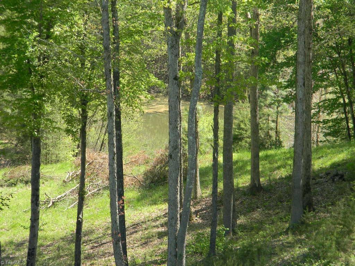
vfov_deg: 8.1
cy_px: 133
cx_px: 178
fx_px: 1877
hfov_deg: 10.8
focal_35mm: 183
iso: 80
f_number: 5.2
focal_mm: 33.1
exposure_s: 1/93.5
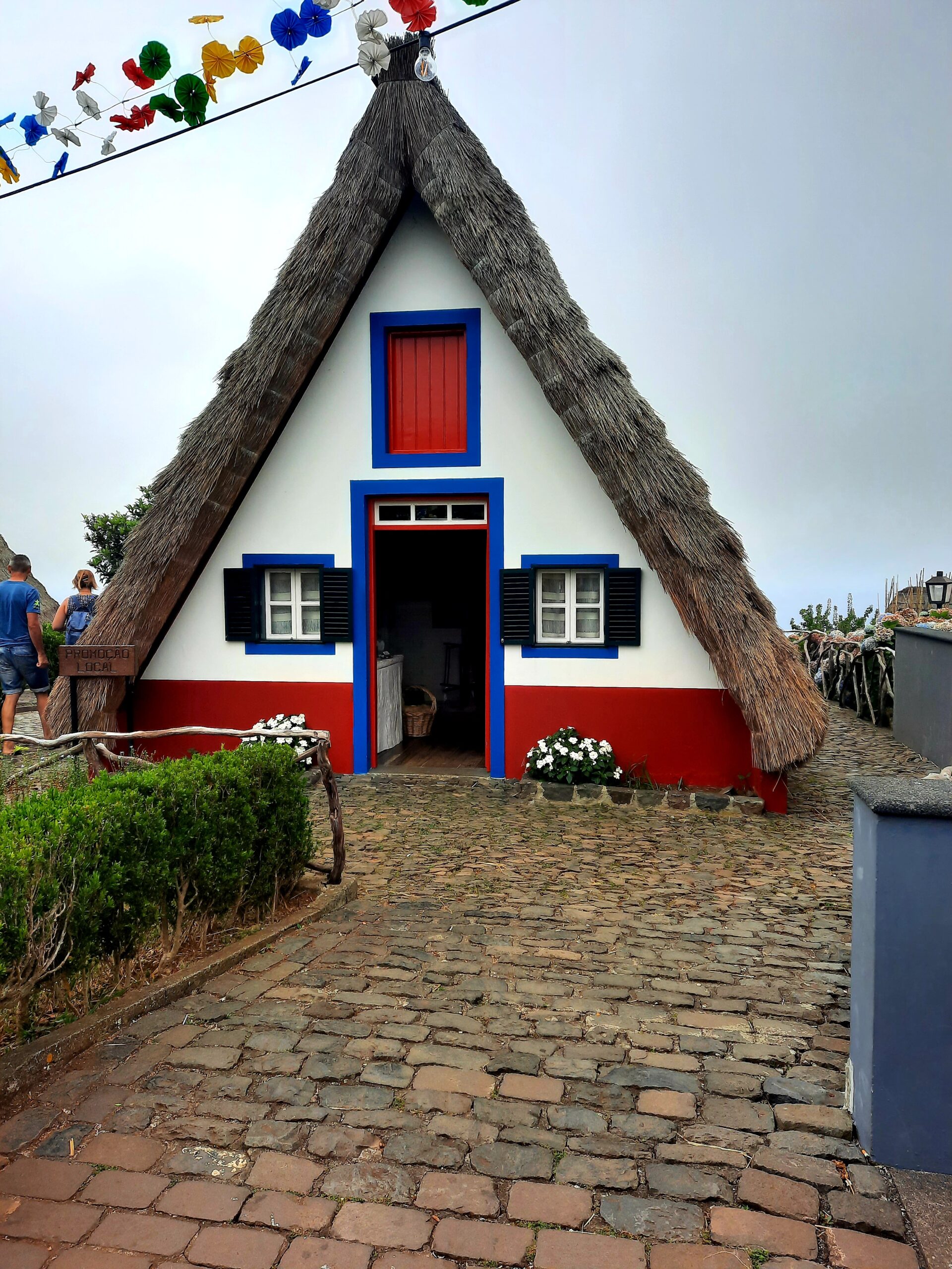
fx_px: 917
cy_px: 634
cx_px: 476
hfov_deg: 54.9
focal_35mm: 25
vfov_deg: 69.4
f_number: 2
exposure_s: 1/1000
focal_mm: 4.6
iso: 32
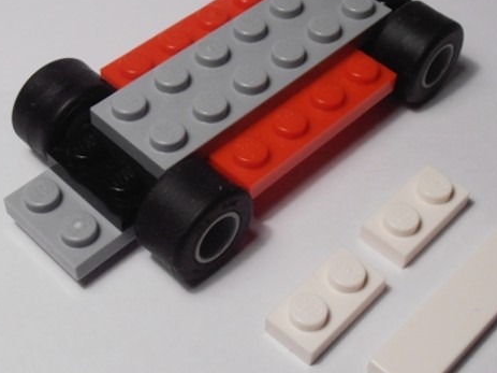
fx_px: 1033
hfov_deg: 27.0
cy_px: 160
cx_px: 246
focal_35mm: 72
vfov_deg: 20.4
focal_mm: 6.61
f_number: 3.9
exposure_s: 1/100
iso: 80
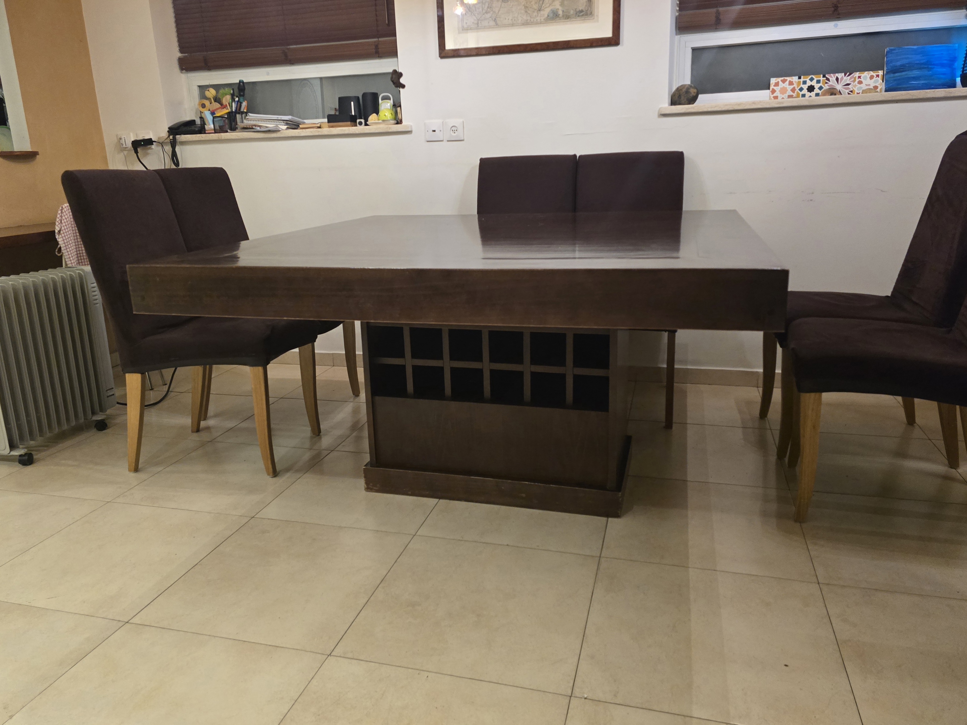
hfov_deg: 73.9
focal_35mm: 23
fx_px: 643
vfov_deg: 58.9
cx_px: 484
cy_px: 362
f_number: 1.7
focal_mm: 6.3
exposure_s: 1/101
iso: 1250
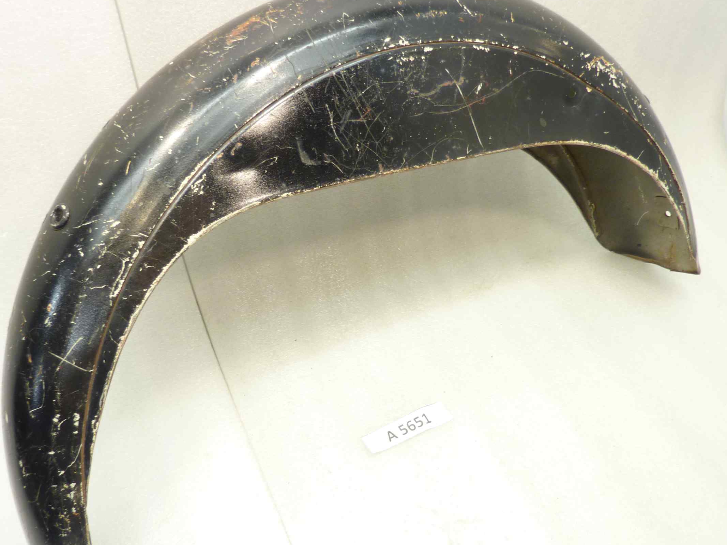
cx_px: 322
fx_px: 630
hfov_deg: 59.8
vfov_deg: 46.8
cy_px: 295
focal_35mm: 30
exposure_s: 1/13
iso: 80
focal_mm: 4.1
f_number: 3.3
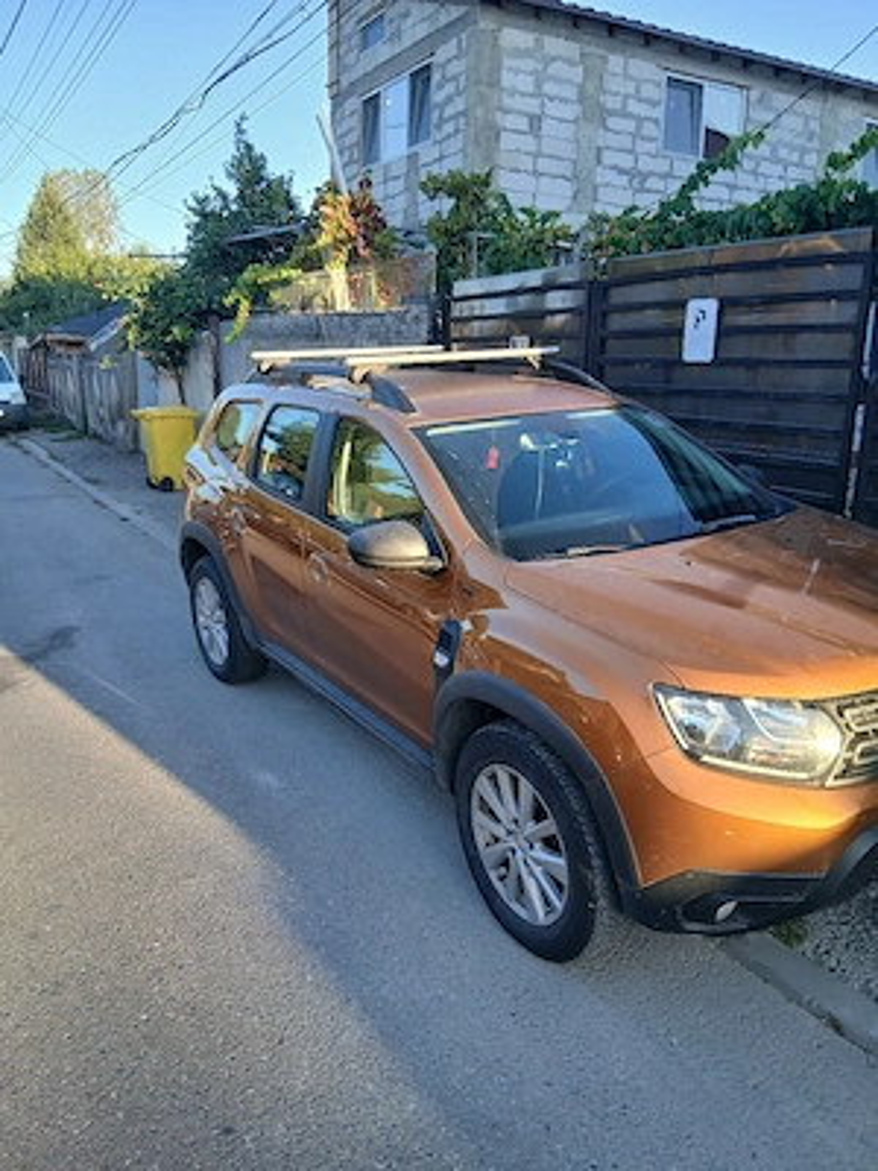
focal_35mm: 26
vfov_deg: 67.3
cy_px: 586
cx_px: 439
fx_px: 879
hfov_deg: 53.1
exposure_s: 1/101
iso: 40
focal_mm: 3.98
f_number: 1.8
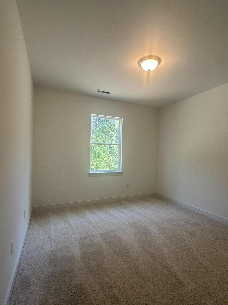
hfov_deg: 74.7
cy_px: 154
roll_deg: -1.9
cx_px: 115
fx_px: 149
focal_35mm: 17
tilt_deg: -0.7
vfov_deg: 91.0
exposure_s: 1/120
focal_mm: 2.22
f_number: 2.2
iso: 125
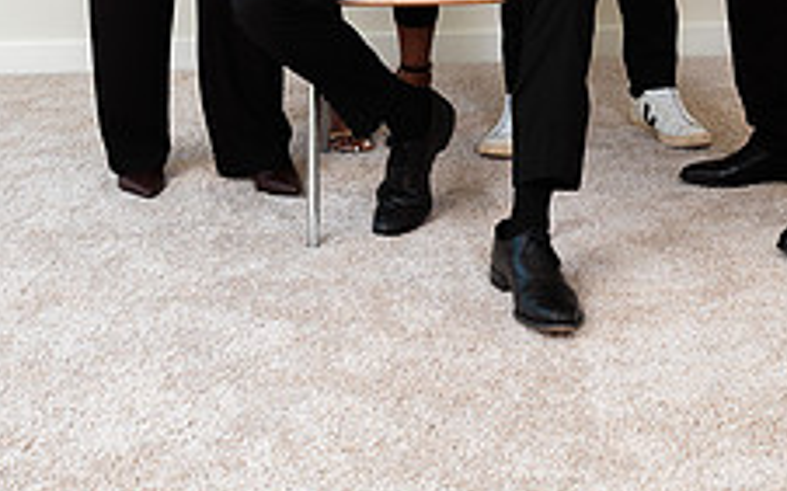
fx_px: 1522
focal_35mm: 71
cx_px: 460
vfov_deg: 16.6
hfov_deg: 28.9
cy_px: -261
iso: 200
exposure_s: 1/160
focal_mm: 35
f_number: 5.6
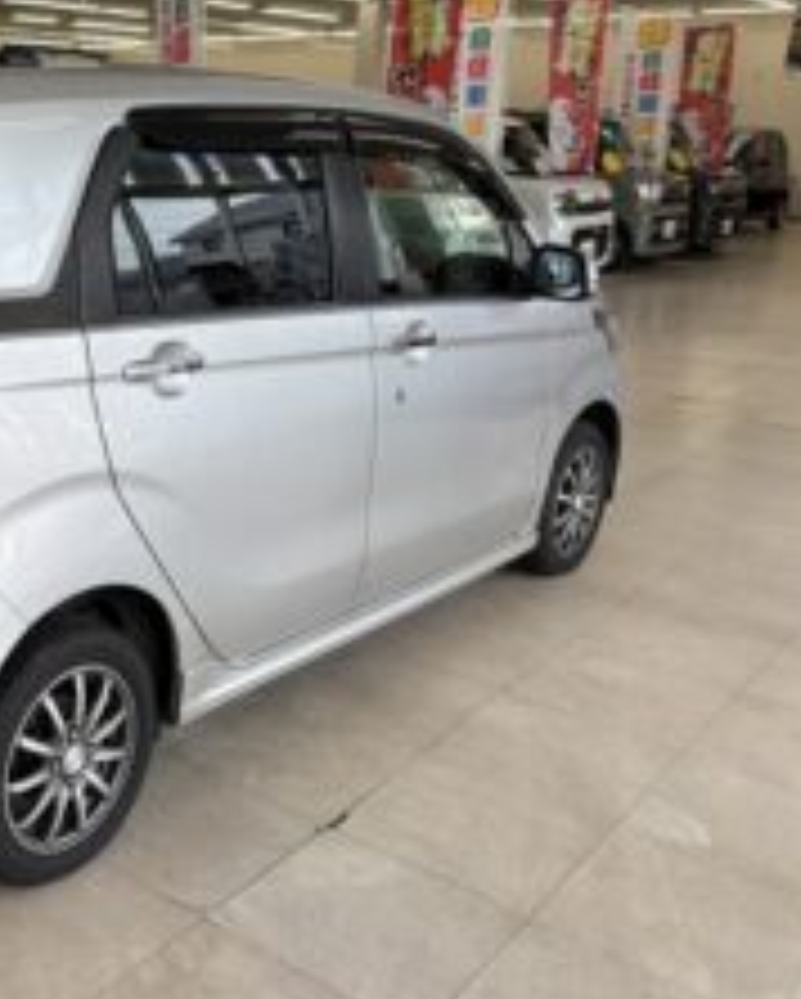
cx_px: 58
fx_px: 1184
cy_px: 439
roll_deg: -0.6
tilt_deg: -14.0
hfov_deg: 34.9
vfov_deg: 45.7
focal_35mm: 40
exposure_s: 1/293
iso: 40
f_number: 1.6
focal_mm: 5.96
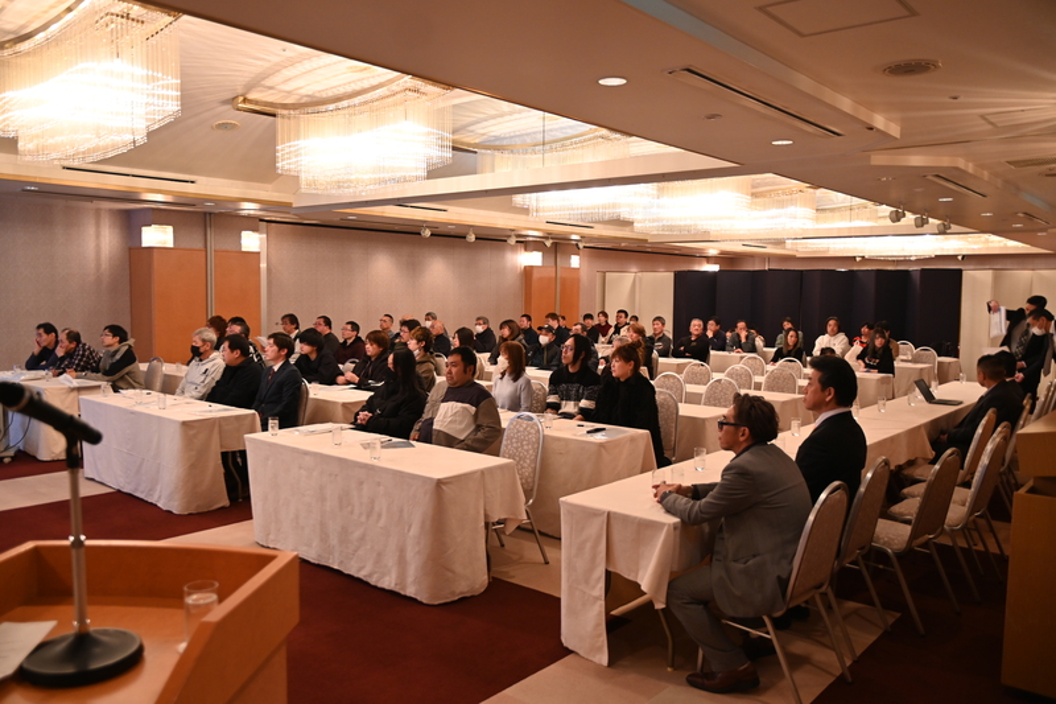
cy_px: 352
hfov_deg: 67.4
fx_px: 792
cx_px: 528
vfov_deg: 47.9
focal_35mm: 27
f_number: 2.8
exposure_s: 1/30
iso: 500
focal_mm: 18
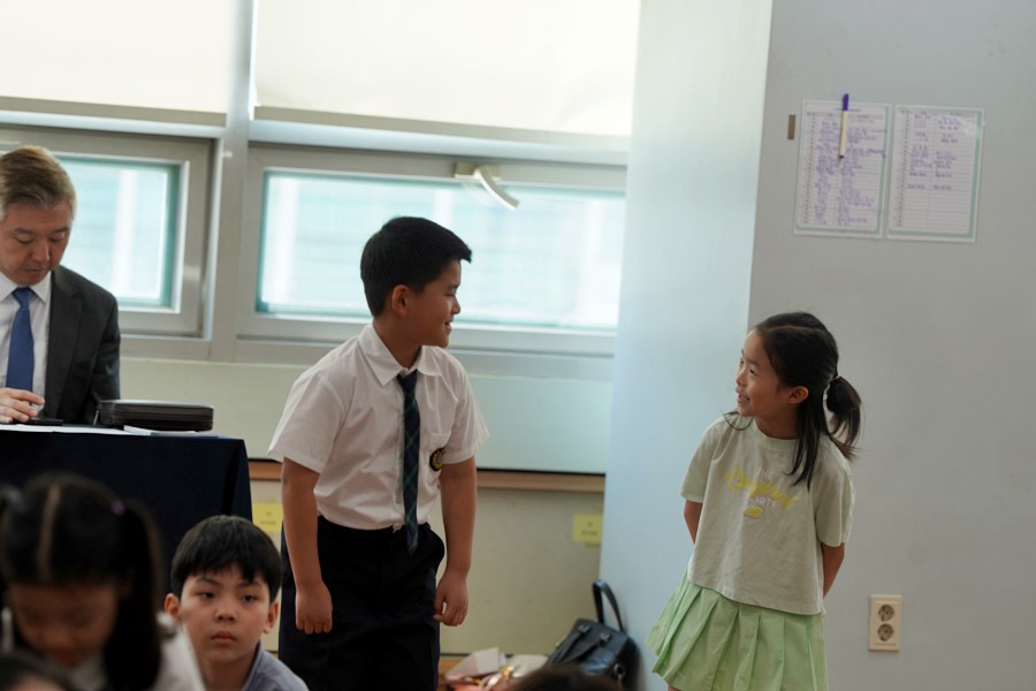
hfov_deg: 11.9
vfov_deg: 7.9
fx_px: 4978
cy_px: 346
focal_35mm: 173
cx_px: 518
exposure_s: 1/200
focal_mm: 173
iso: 640
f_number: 4
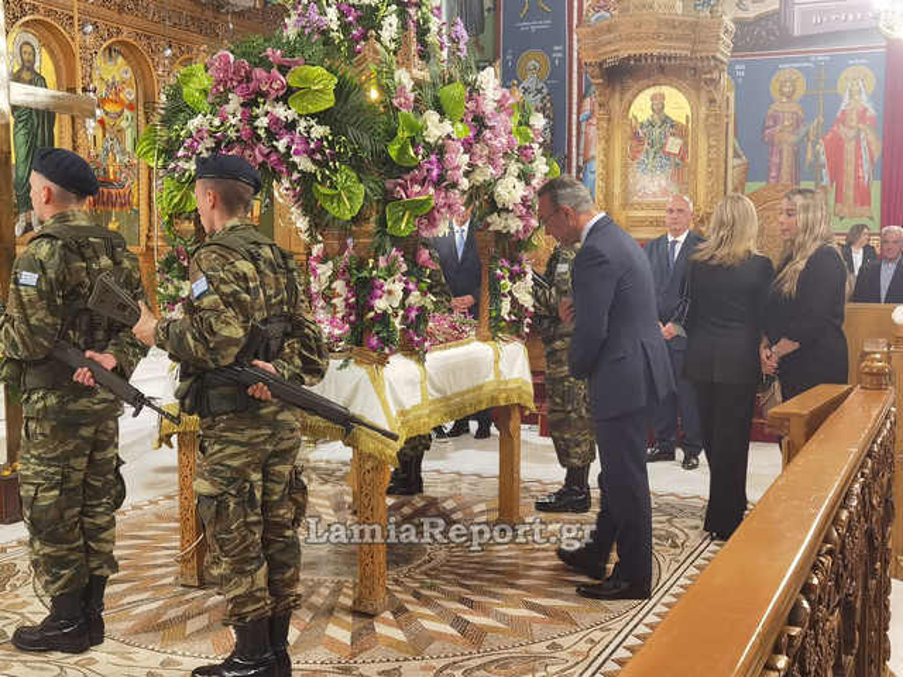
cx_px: 452
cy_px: 338
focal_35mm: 43
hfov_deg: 43.9
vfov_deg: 33.6
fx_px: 1122
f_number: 1.9
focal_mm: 6.71
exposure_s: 1/50
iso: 160
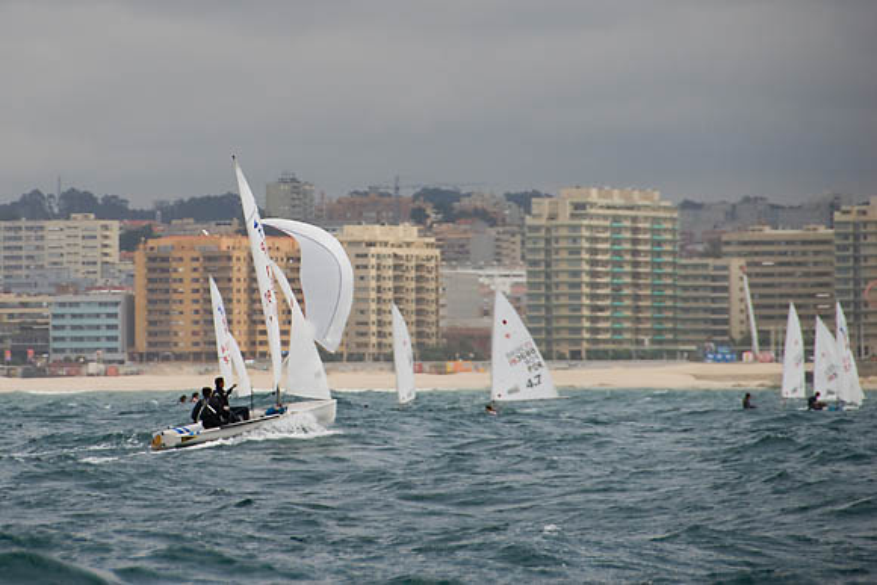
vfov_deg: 4.6
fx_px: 7310
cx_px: 438
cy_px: 292
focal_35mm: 300
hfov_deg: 6.9
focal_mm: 200
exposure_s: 1/1000
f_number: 7.1
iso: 200
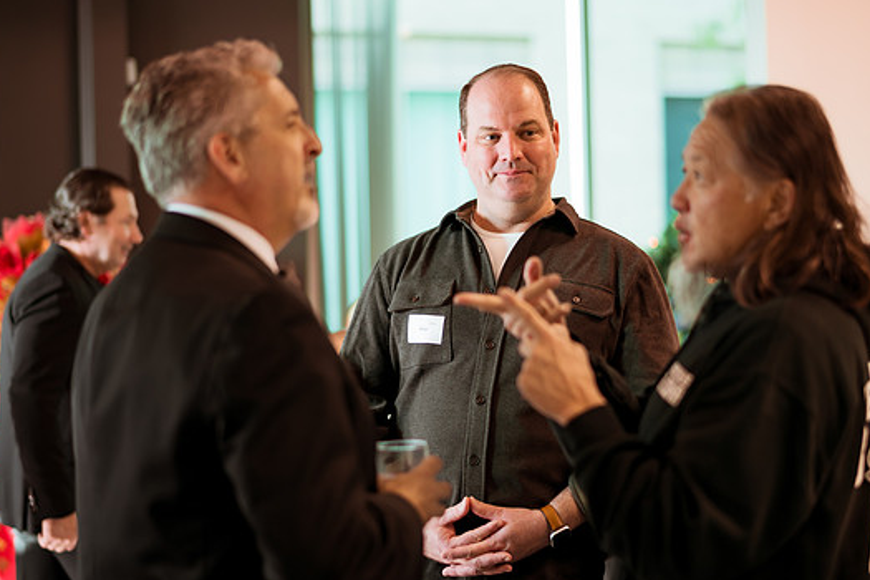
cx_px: 477
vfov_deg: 20.3
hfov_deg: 30.1
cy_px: 298
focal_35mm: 67
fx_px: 1619
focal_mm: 58
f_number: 1.4
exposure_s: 1/160
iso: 200
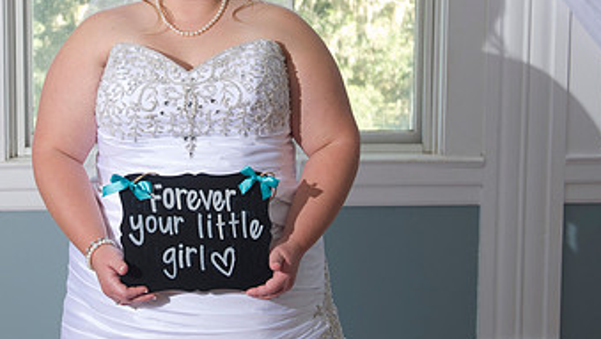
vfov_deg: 17.6
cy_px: 51
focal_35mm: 68
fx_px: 1084
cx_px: 200
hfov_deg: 30.8
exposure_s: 1/100
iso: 640
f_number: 5.6
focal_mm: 38
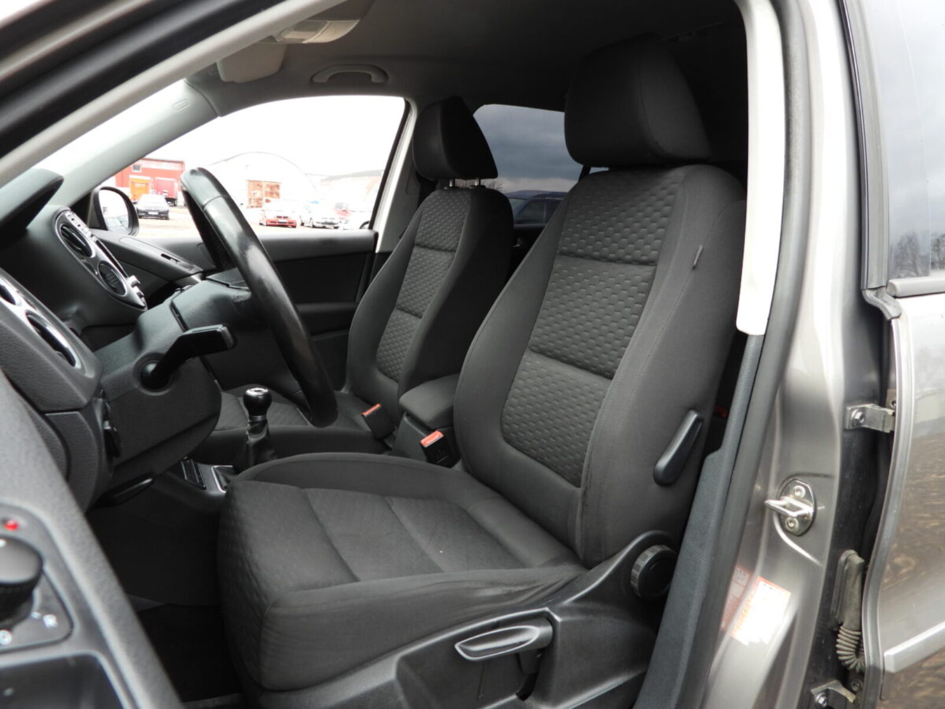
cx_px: 472
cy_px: 354
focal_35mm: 24
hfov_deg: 71.6
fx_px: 655
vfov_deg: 56.8
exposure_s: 1/50
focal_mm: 4.3
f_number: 2.8
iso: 100
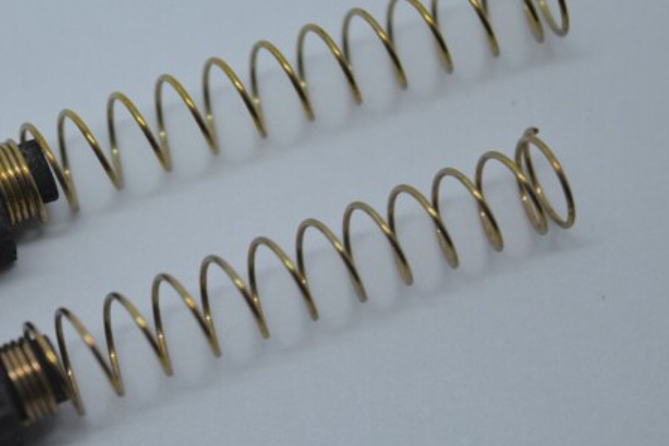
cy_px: 228
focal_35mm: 133
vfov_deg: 10.3
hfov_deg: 15.4
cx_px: 168
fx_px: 2468
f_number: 5.6
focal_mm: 55
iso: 360
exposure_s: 1/125
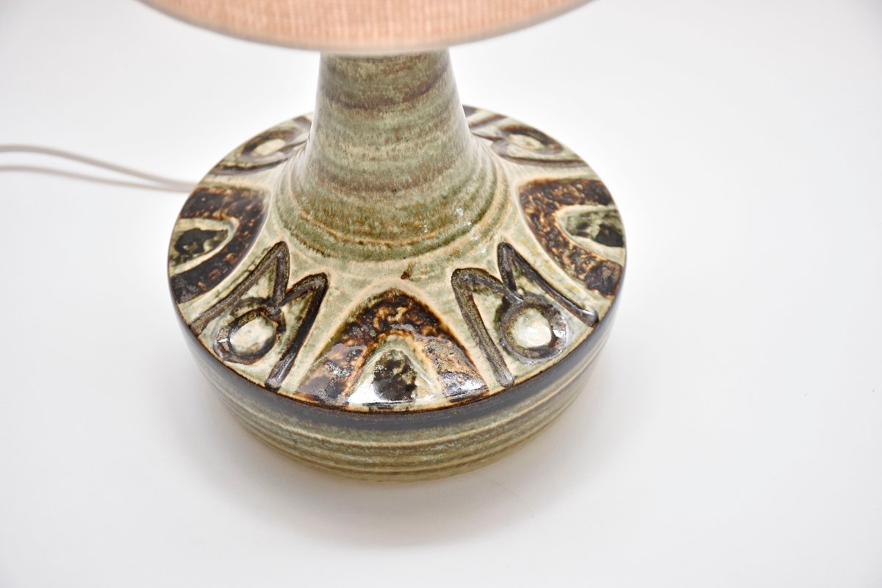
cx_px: 441
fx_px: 2058
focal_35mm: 84
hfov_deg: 24.2
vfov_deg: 16.3
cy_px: 294
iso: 640
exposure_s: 1/160
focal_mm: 56
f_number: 4.8
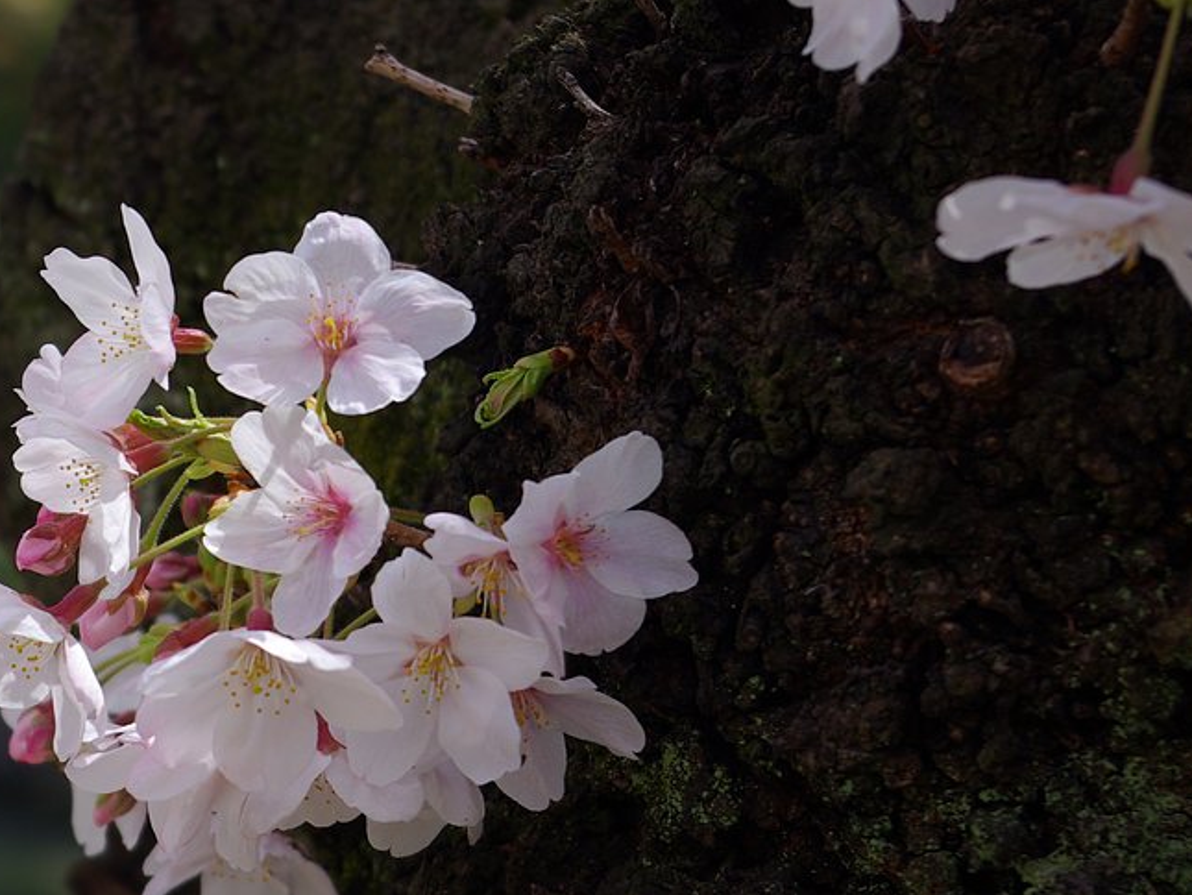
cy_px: 535
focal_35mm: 126
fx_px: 4331
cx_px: 329
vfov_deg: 11.8
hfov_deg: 15.6
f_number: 6.7
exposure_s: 1/90
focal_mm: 55
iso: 100
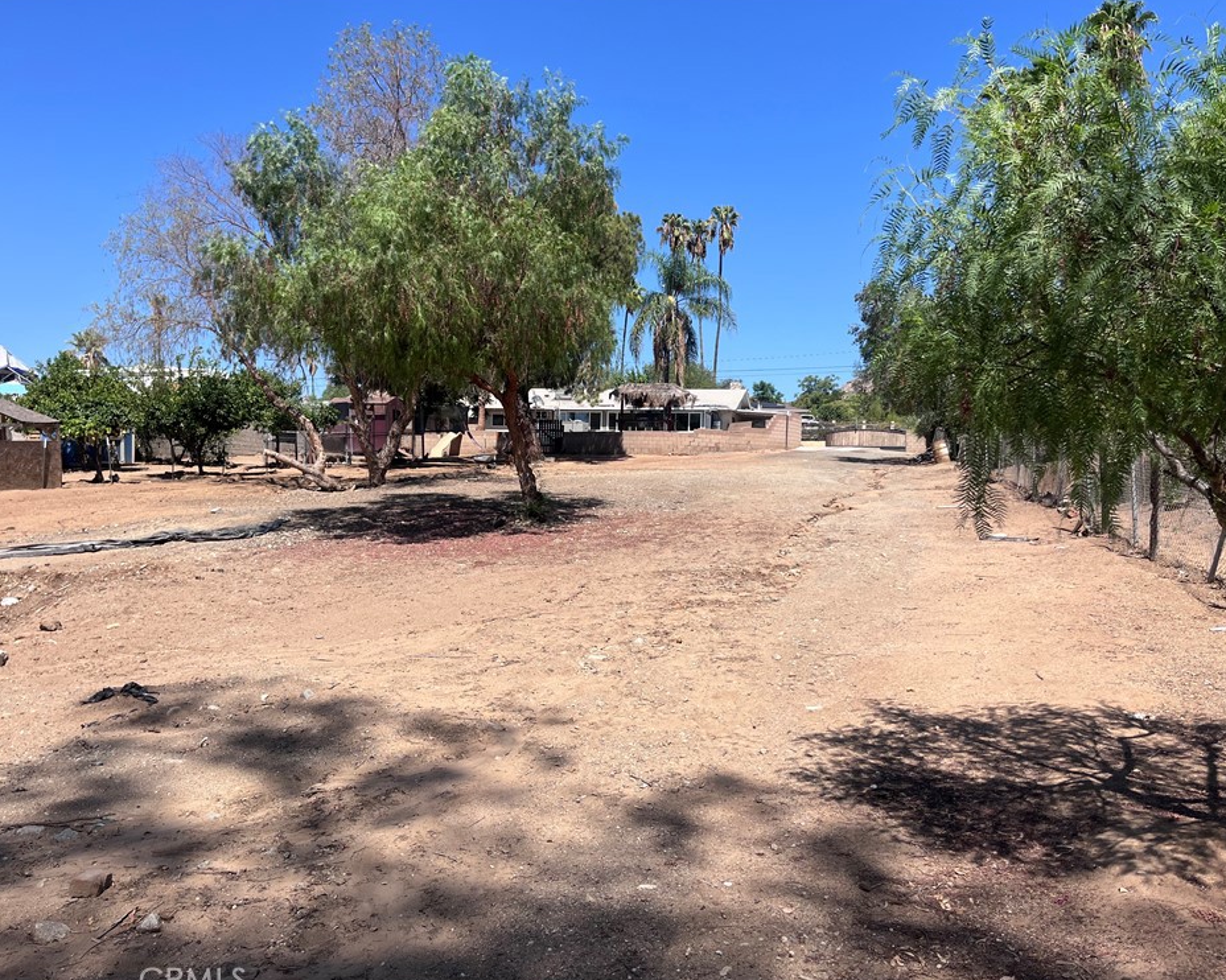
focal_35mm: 28
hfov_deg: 62.2
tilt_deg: -0.2
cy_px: 491
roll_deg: -0.8
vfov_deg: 51.5
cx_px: 605
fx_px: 1016
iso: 50
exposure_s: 1/3521
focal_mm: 5.1
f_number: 1.6
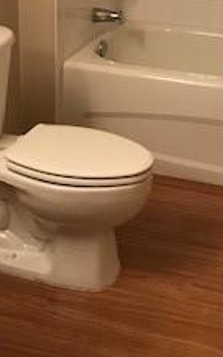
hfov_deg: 15.7
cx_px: 65
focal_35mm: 83
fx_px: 808
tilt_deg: -17.4
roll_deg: -0.4
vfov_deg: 24.6
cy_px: 83
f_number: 1.8
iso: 40
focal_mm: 3.99
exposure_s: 1/24
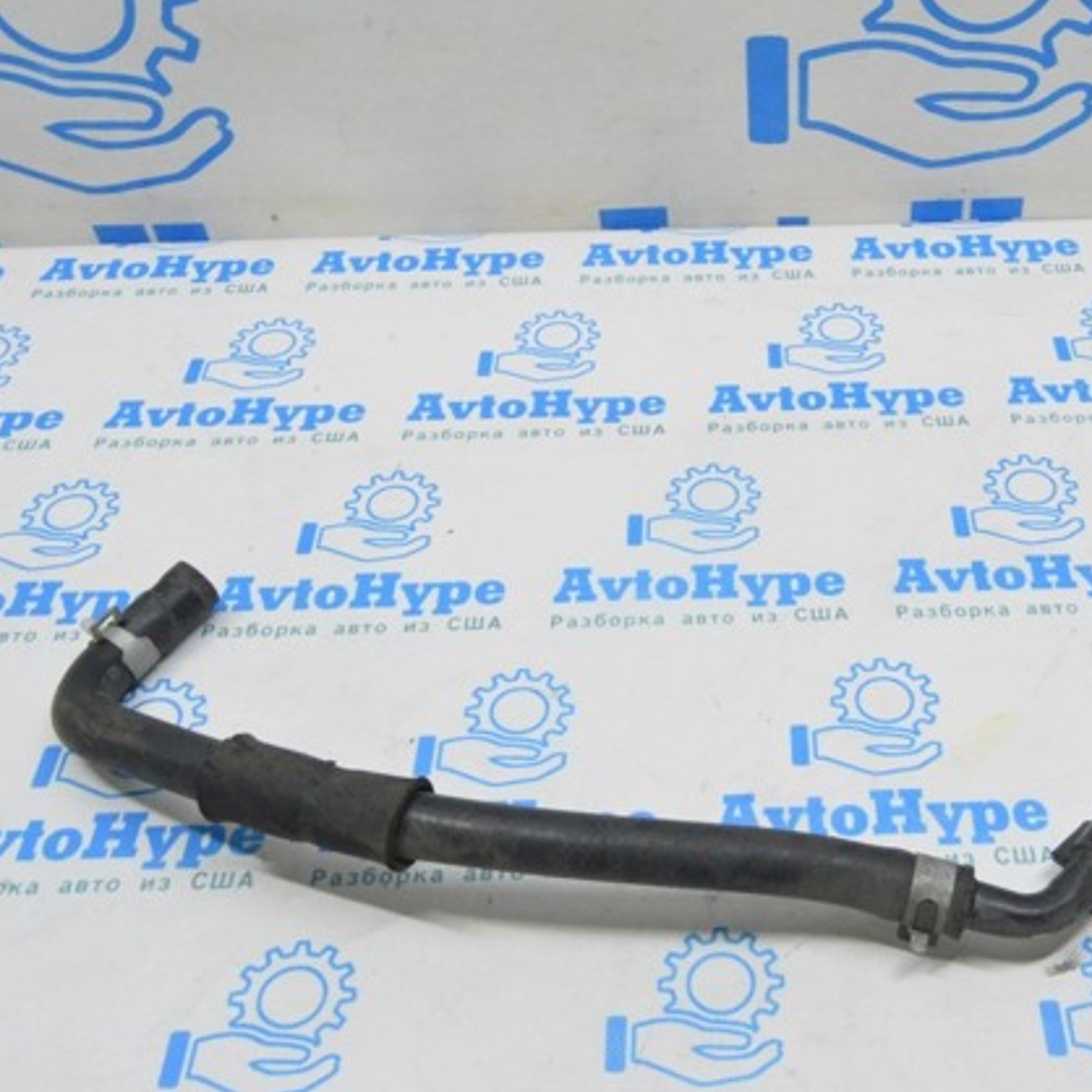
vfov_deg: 42.8
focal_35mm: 39
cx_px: 771
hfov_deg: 42.0
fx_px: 1392
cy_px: 539
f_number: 20
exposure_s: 1/20
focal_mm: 20
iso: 6400
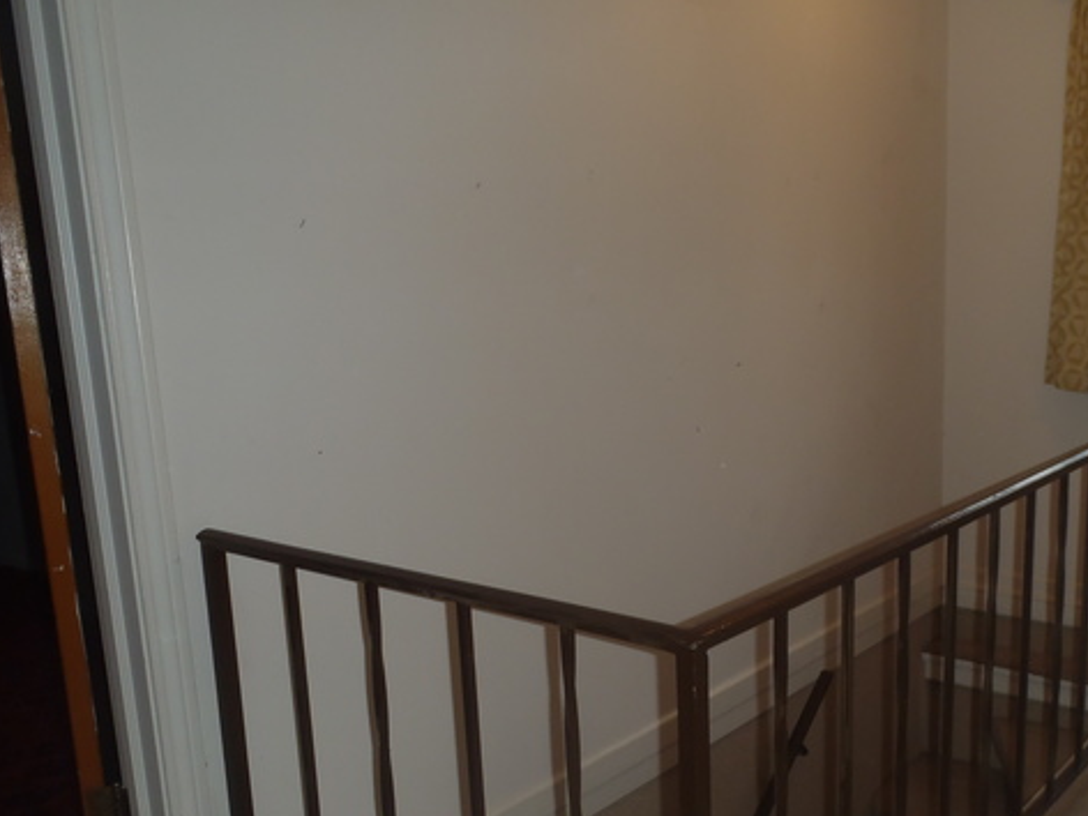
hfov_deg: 48.3
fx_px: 1194
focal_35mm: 38
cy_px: 509
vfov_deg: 37.5
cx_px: 712
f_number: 3.9
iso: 100
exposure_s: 1/30
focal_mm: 5
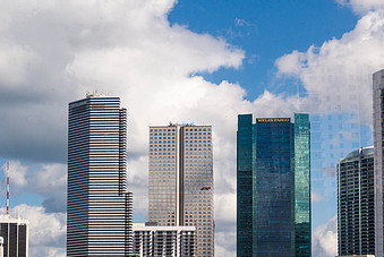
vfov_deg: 13.3
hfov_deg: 19.8
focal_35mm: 103
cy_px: 212
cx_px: 146
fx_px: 1100
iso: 400
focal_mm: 58
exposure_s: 1/500
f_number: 10
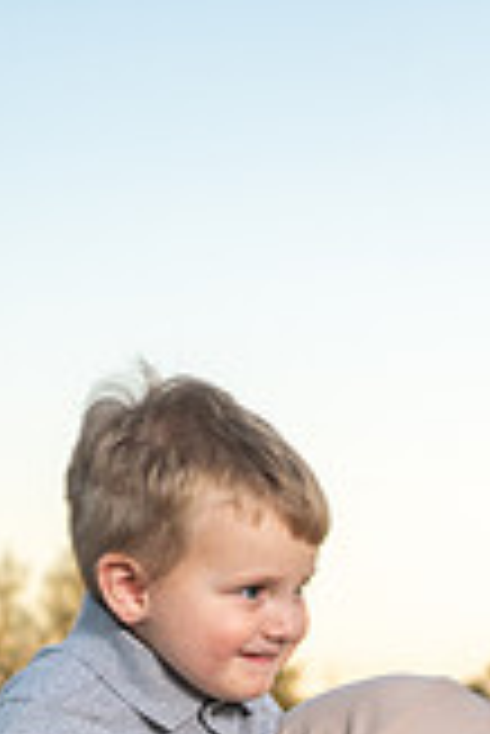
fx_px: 2872
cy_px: 1004
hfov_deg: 9.7
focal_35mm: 141
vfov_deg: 13.9
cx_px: 342
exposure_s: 1/160
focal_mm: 51
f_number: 5
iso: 100
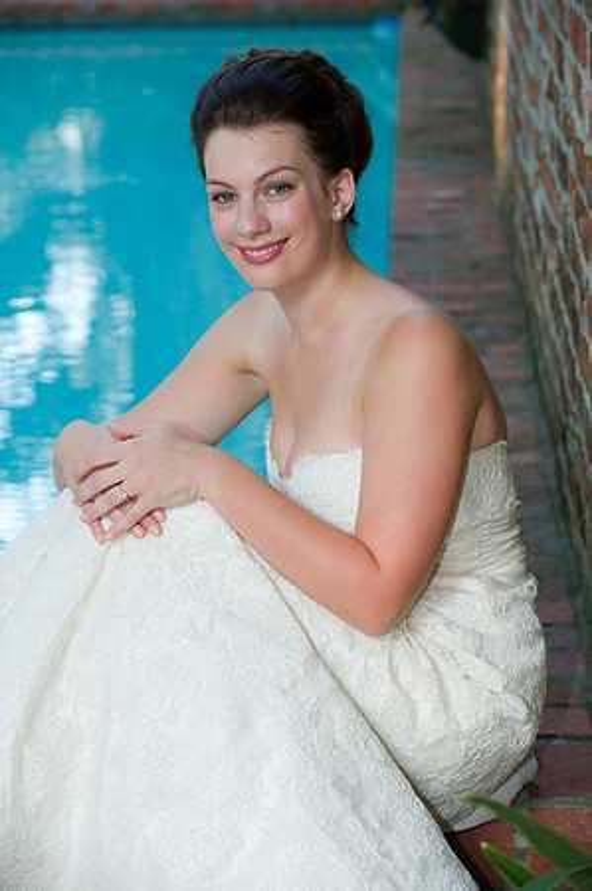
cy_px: 446
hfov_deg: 13.0
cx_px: 296
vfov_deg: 19.5
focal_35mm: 105
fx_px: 2596
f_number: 5
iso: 400
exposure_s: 1/60
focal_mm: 105
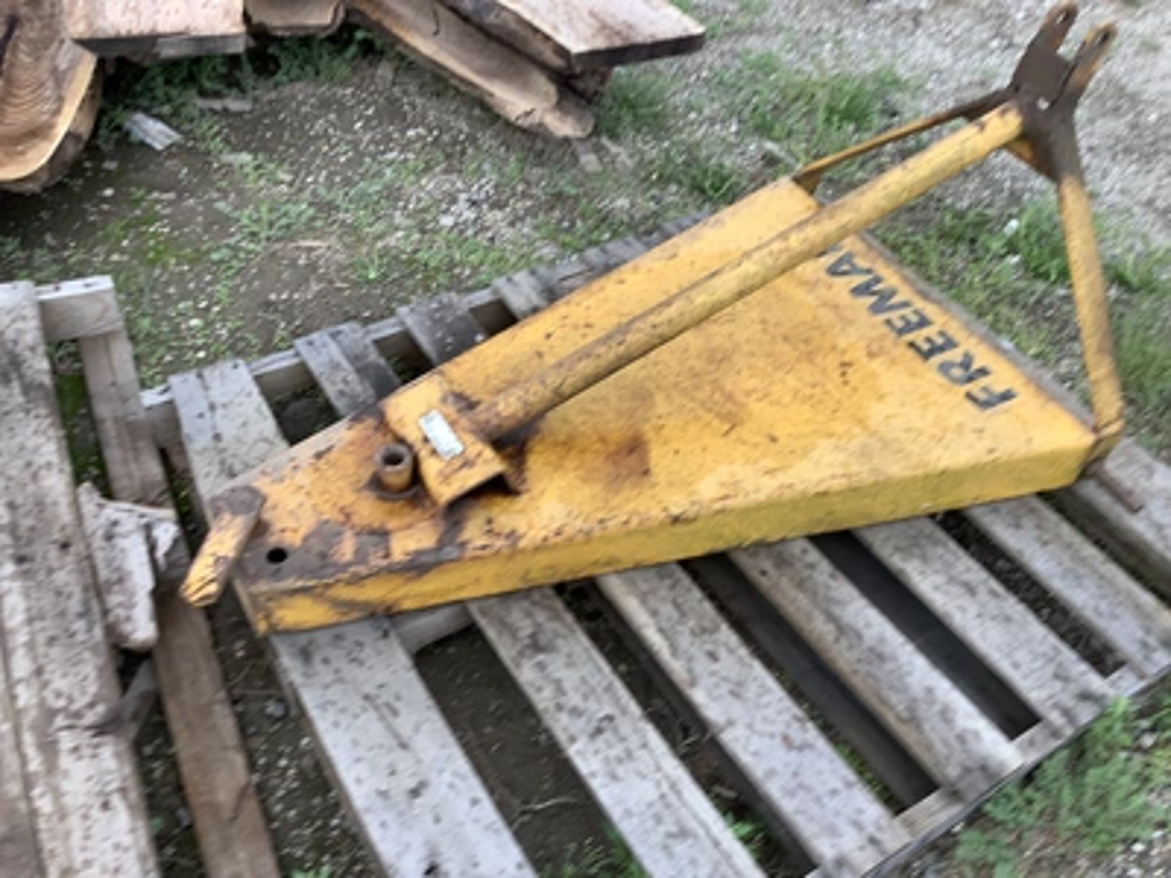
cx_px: 586
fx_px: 1049
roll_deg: -3.1
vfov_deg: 45.4
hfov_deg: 58.4
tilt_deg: -44.9
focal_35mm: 31
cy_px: 439
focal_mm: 3.3
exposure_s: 1/120
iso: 25
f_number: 2.4
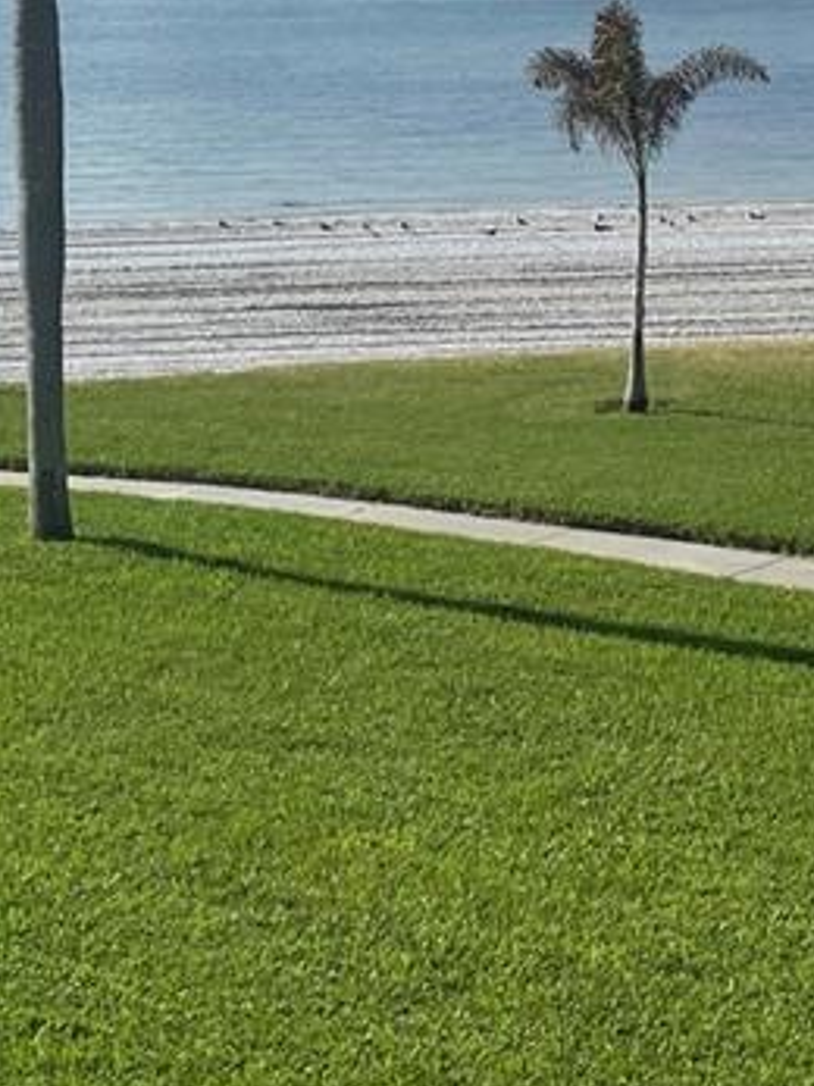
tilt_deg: -3.5
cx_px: -100
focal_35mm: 90
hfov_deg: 15.9
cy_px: 122
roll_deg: +1.5
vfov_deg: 21.3
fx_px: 2824
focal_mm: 4.2
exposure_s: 1/6494
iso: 32
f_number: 1.6
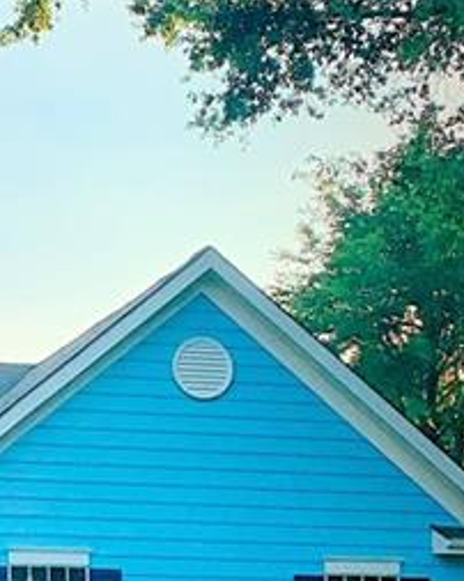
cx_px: -110
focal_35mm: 77
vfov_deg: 24.5
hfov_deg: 18.7
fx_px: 1323
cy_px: 436
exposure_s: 1/2364
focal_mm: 4.25
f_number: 1.8
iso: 25
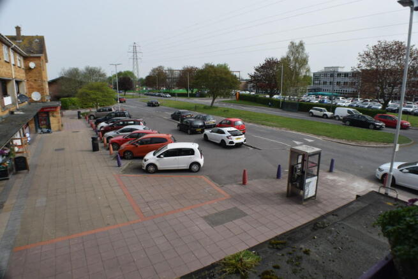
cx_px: 209
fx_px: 314
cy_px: 140
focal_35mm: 27
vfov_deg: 48.0
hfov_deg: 67.4
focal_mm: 18
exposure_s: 1/400
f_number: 10
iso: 200
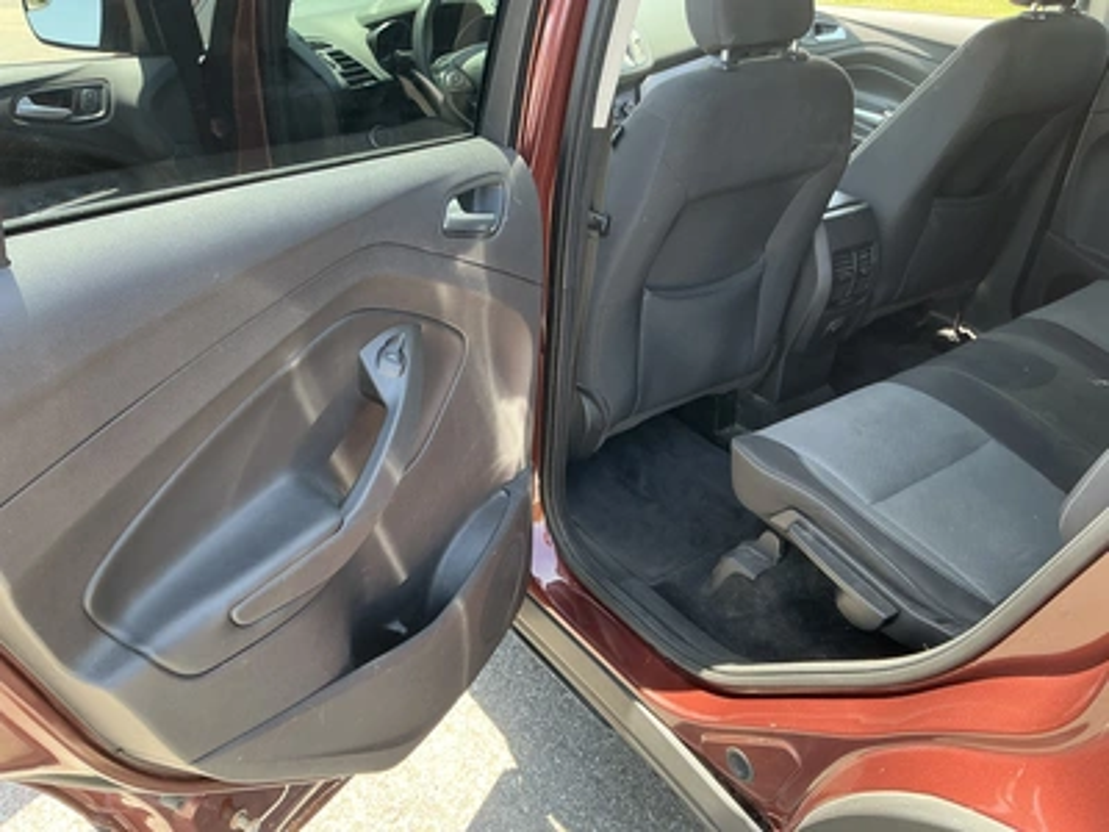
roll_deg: -2.0
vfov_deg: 49.7
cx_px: 554
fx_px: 897
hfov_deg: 63.4
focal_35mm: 28
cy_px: 416
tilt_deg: -30.4
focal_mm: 3
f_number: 1.8
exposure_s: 1/122
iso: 50
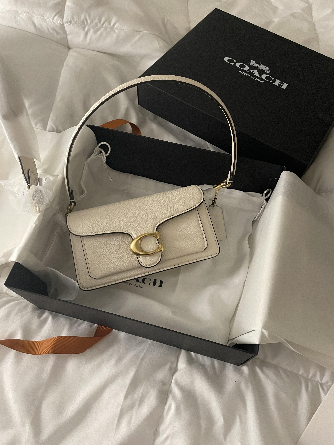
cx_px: 167
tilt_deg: -63.6
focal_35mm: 26
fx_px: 334
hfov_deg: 53.1
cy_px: 222
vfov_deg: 67.3
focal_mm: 4.2
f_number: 1.6
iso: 400
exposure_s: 1/60
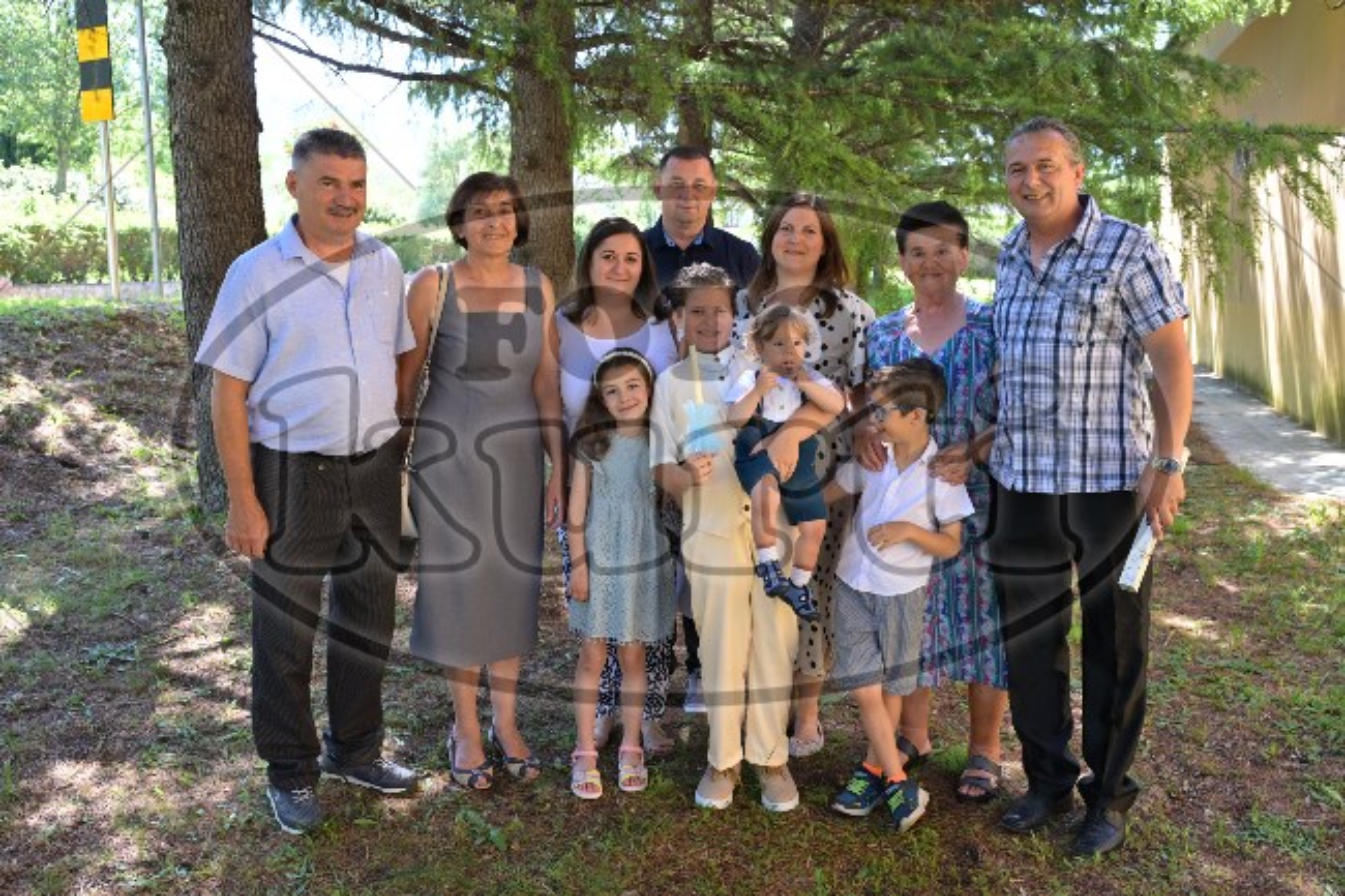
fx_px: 1233
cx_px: 672
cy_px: 448
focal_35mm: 33
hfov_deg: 57.2
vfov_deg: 39.9
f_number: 5.6
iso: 640
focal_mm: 33
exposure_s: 1/160
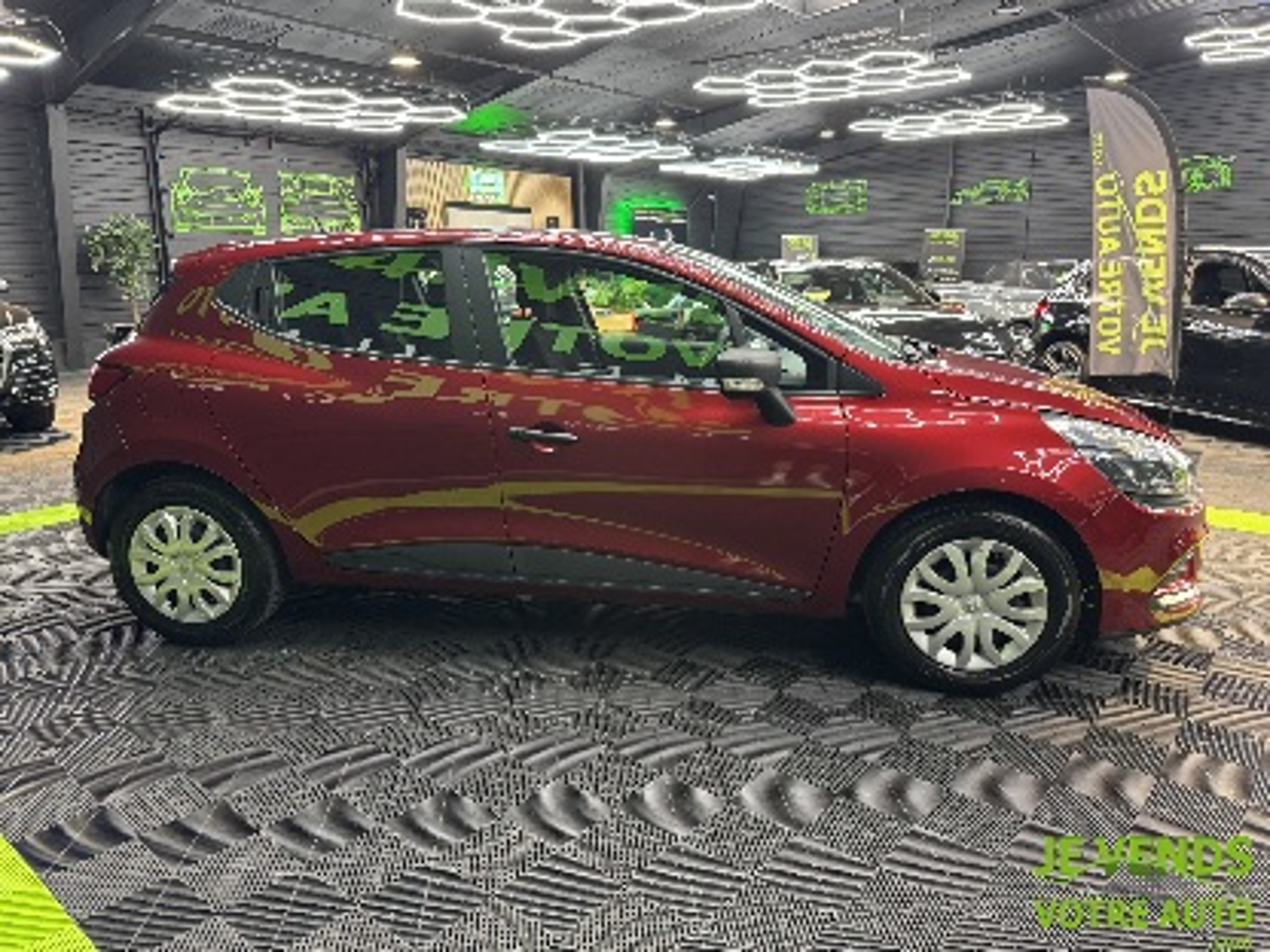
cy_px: 476
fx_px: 881
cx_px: 635
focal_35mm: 24
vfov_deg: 56.8
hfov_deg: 71.6
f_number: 1.78
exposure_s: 1/50
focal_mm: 6.76
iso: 320
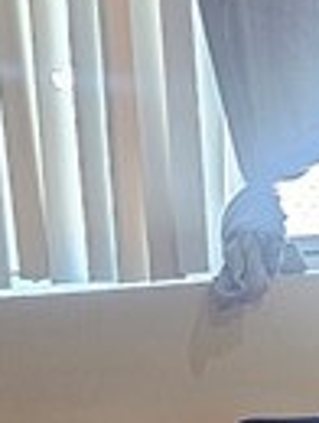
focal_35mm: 181
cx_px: 495
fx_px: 2217
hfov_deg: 8.0
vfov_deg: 10.7
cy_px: 527
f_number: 1.8
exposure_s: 1/120
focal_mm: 5.4
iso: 250
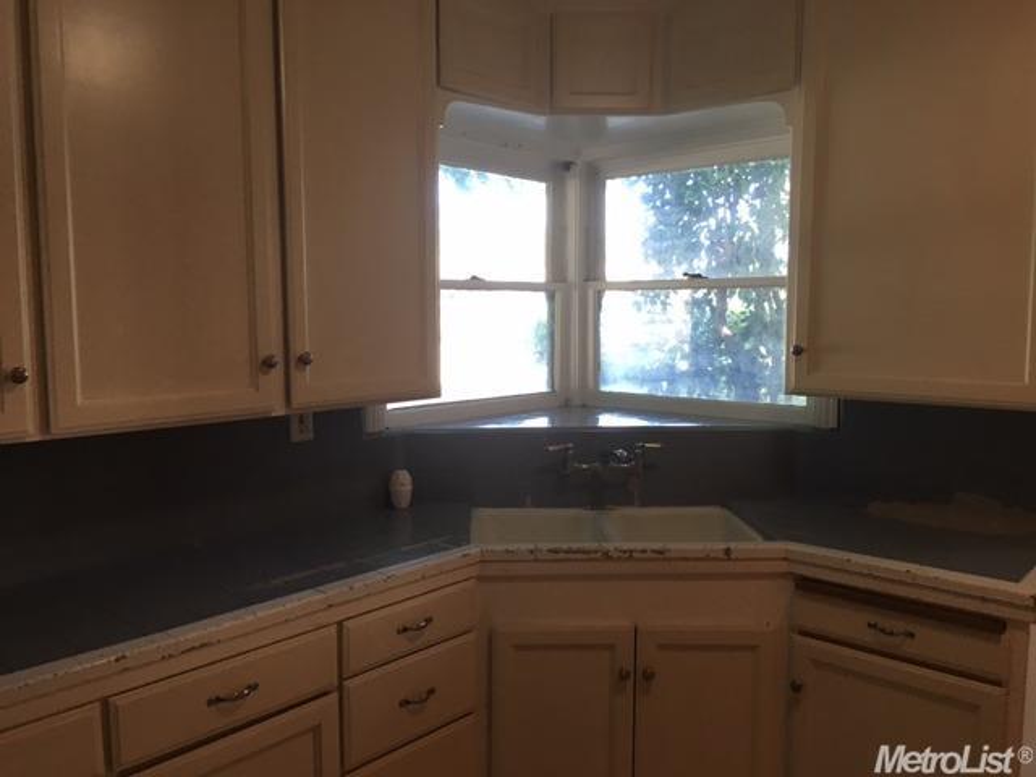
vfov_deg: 48.2
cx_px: 518
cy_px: 388
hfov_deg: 61.7
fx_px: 868
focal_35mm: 29
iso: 32
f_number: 2.2
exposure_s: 1/30
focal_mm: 4.15
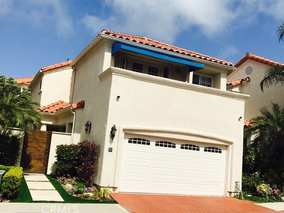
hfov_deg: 61.7
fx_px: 238
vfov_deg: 48.2
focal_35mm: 29
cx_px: 142
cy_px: 106
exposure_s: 1/5650
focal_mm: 3.99
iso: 25
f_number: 1.8
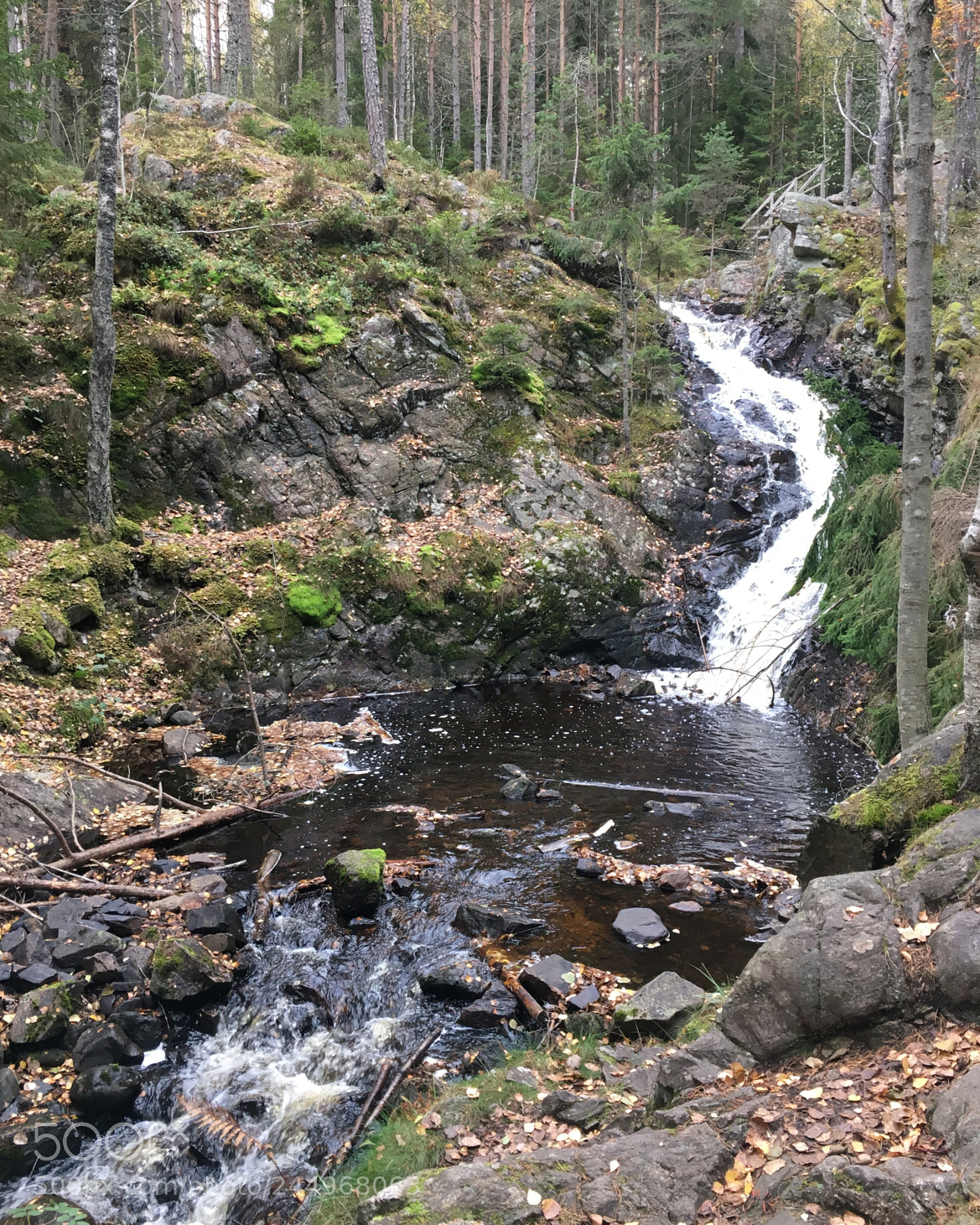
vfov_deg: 57.1
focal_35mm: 31
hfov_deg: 47.1
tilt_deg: -7.6
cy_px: 581
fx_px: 1124
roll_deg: +0.3
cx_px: 485
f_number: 2.2
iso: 32
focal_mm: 4.15
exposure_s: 1/33
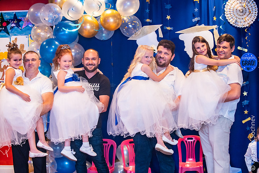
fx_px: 504
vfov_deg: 19.5
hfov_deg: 28.8
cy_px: 86
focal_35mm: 70
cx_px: 130
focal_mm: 70
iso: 3200
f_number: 2.8
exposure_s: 1/200
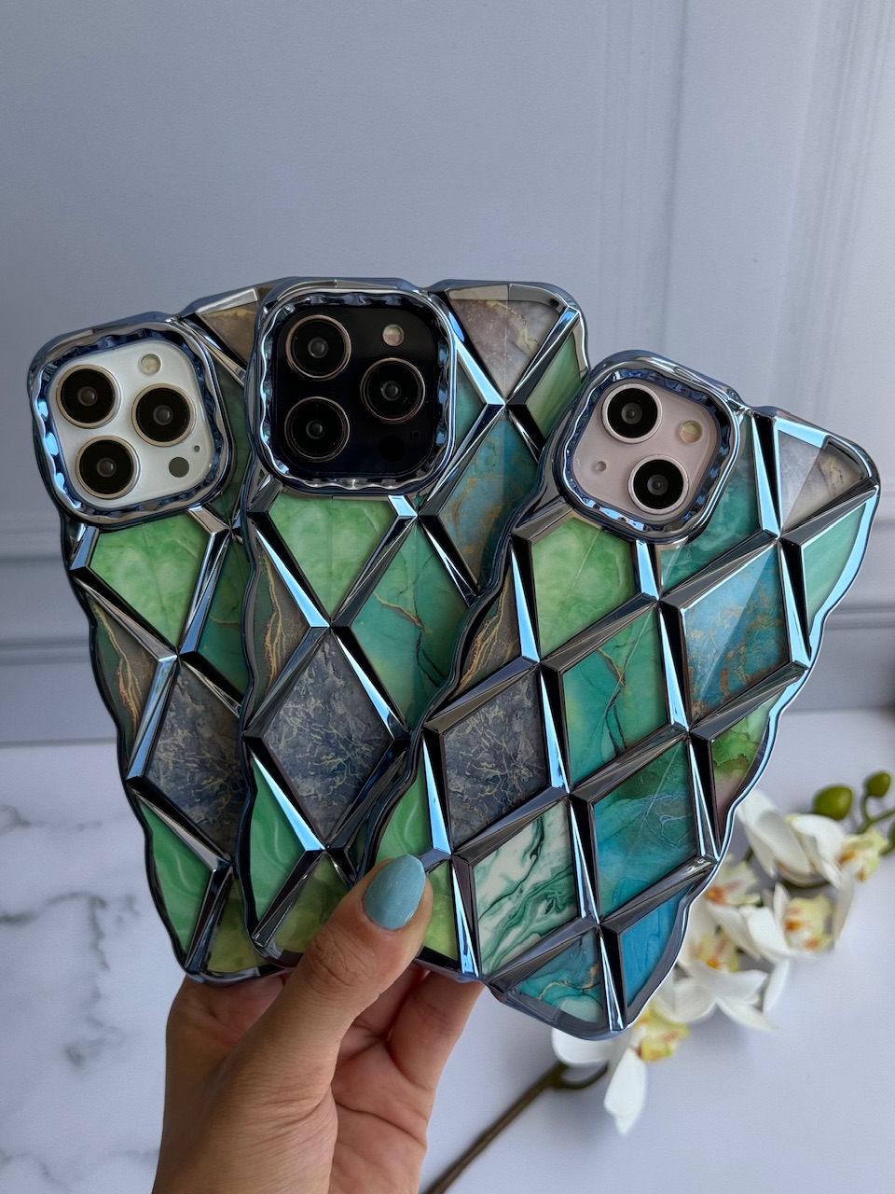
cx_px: 448
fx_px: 1655
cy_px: 597
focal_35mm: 48
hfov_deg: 30.3
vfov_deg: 39.7
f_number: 1.78
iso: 64
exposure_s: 1/913
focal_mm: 6.76
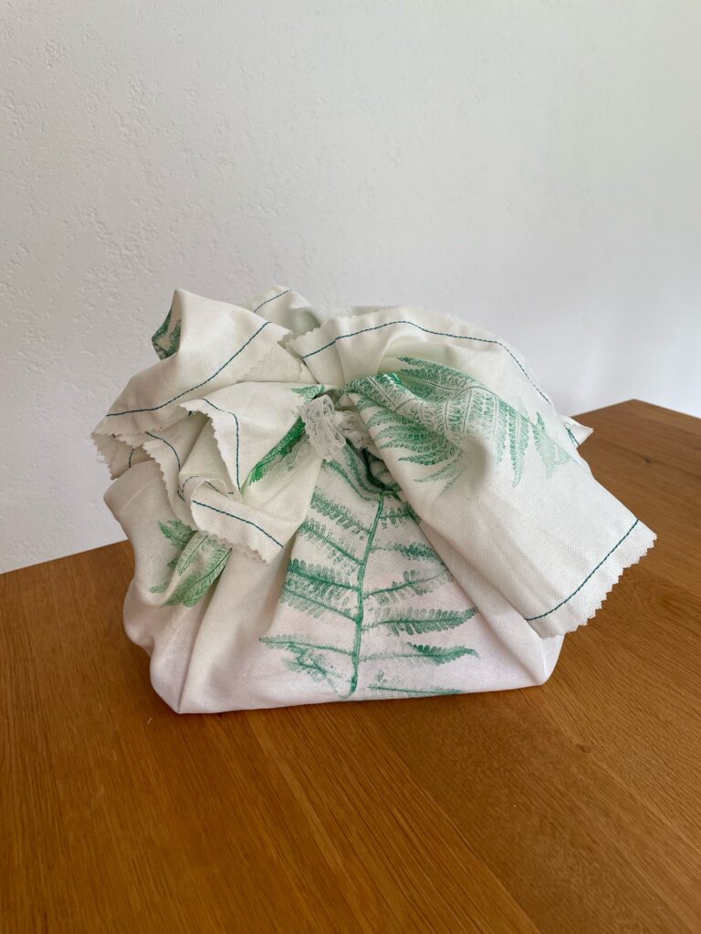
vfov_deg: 67.3
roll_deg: +3.4
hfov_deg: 53.1
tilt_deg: -22.5
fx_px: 702
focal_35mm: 26
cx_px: 350
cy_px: 467
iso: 64
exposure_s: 1/121
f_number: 1.6
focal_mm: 4.2
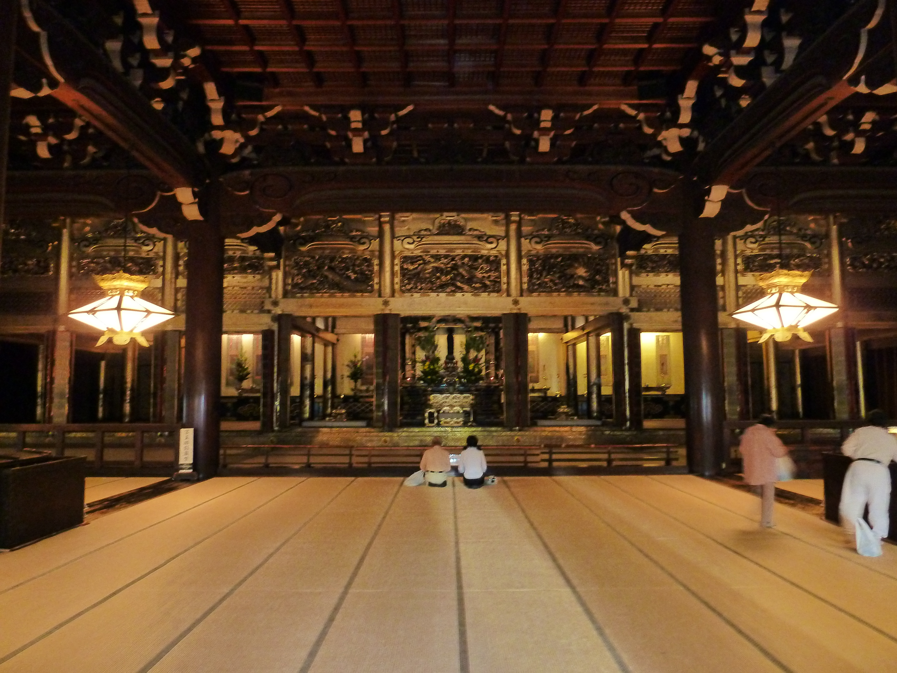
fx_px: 648
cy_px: 336
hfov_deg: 69.4
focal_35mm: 25
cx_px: 448
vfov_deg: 54.9
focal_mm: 4.1
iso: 800
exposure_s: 1/4
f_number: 3.3
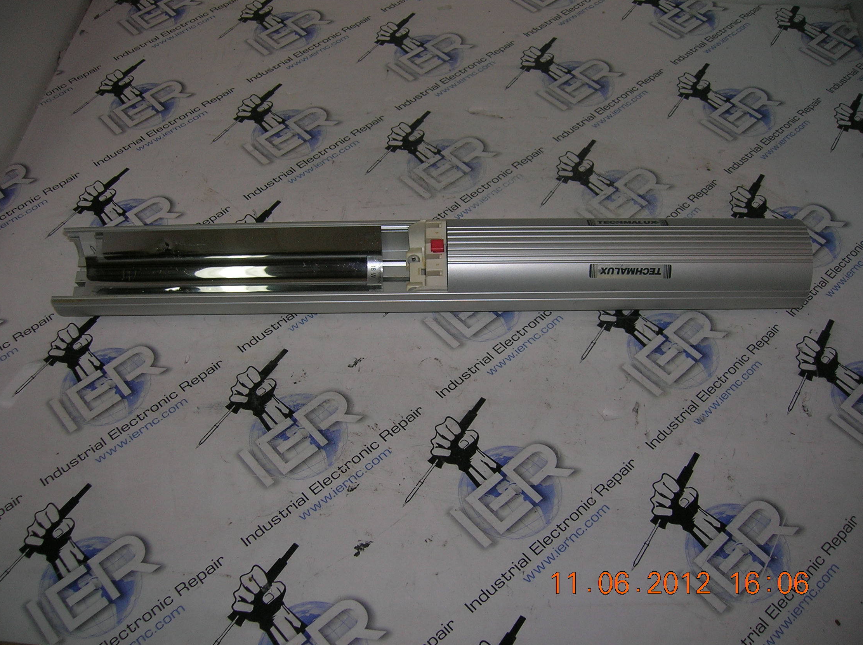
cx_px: 421
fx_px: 872
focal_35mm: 35
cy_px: 320
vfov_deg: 40.6
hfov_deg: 52.7
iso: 50
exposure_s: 1/60.1
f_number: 2.9
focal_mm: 5.7
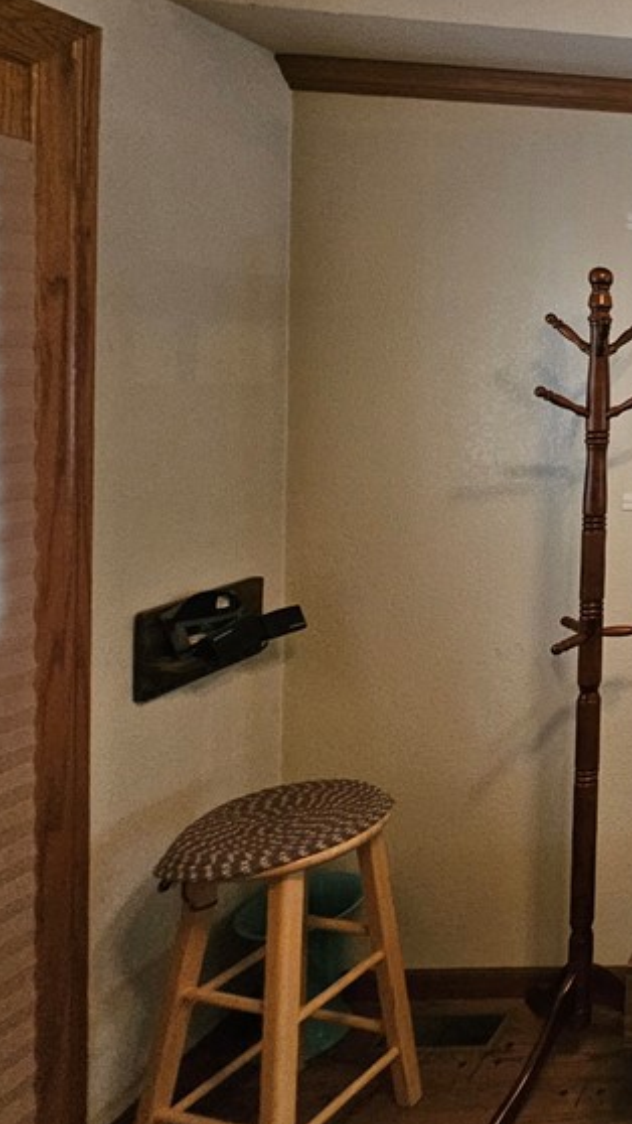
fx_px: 774
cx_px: 982
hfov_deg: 27.4
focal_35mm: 26
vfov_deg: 70.6
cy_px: 413
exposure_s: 1/30
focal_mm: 2.2
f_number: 2.2
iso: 500
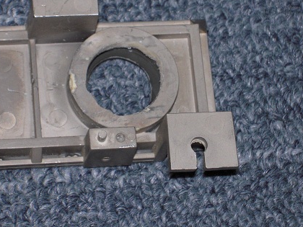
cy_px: 79
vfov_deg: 9.3
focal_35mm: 160
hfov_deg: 12.3
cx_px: 113
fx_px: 1401
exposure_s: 1/80
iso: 400
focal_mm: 20
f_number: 5.8
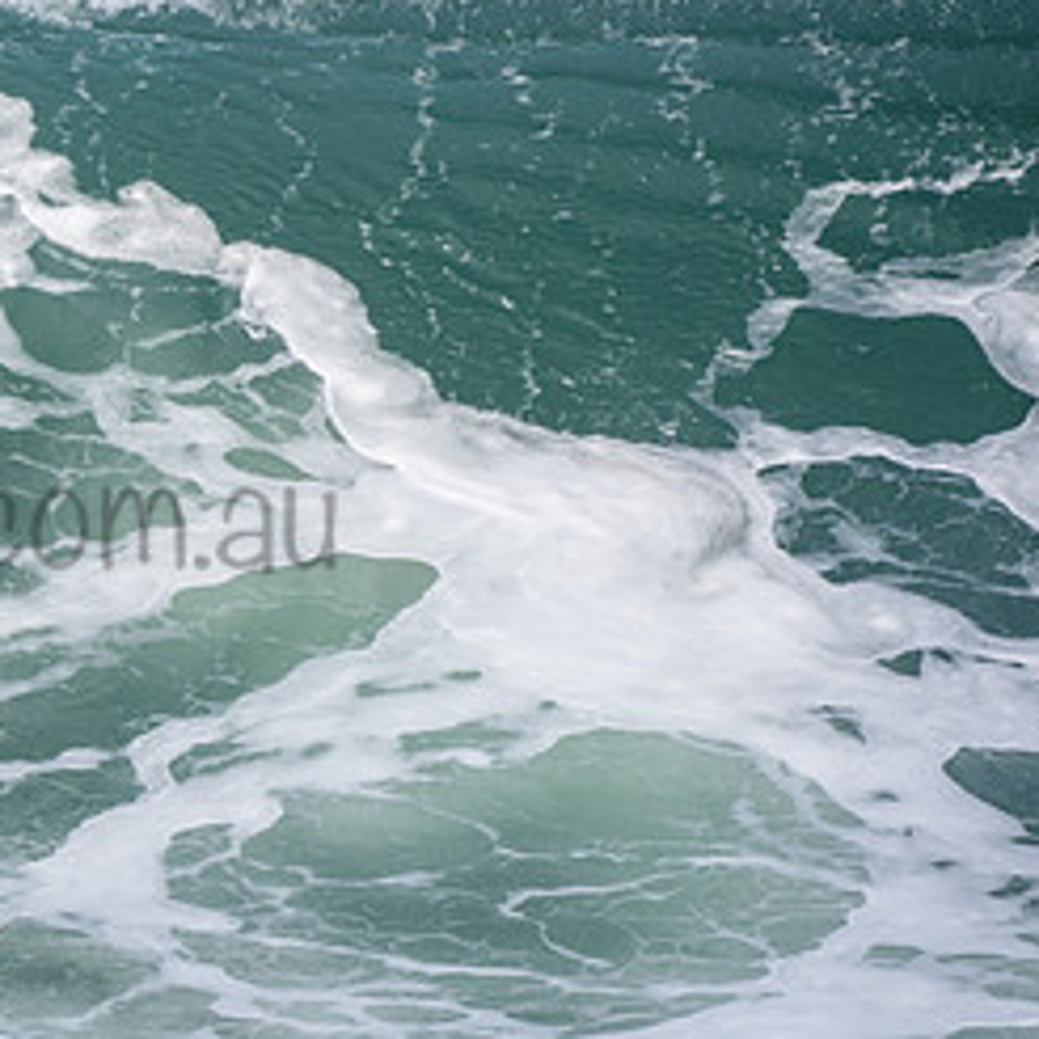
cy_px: 471
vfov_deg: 1.2
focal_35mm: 1506
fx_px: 51141
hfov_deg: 1.2
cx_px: -110
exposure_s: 1/2000
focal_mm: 500
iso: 400
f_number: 5.6
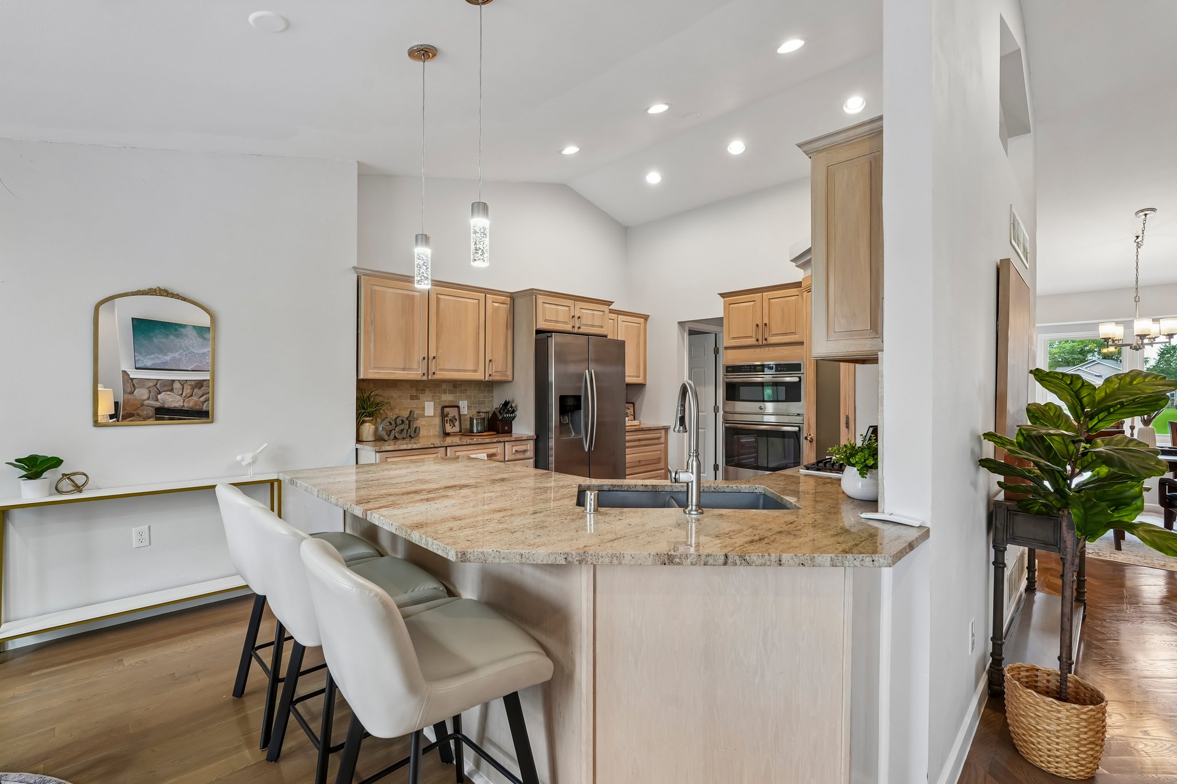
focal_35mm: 16
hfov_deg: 96.7
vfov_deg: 73.7
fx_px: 523
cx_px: 588
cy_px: 392
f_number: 8
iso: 320
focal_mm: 16
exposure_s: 1/8
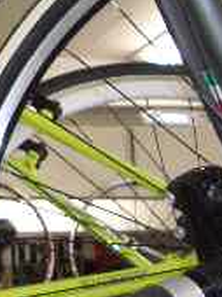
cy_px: -35
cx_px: -271
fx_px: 1132
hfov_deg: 10.1
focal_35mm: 132
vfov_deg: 14.6
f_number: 2.6
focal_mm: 5.8
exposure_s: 1/60
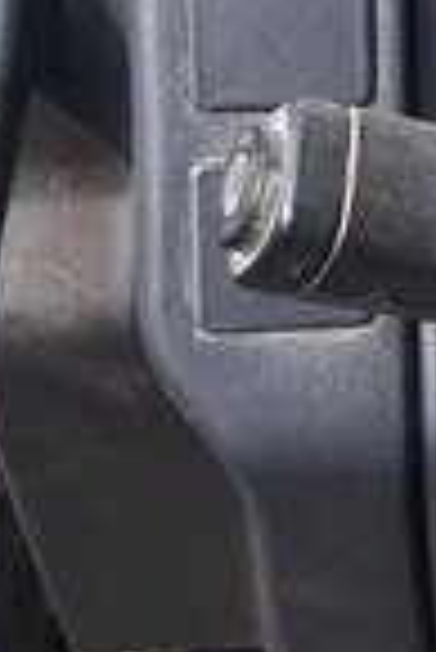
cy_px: 29
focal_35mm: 128
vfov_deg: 15.7
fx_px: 2320
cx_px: 1277
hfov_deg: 8.9
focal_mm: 3.6
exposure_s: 1/240
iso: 40
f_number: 1.9
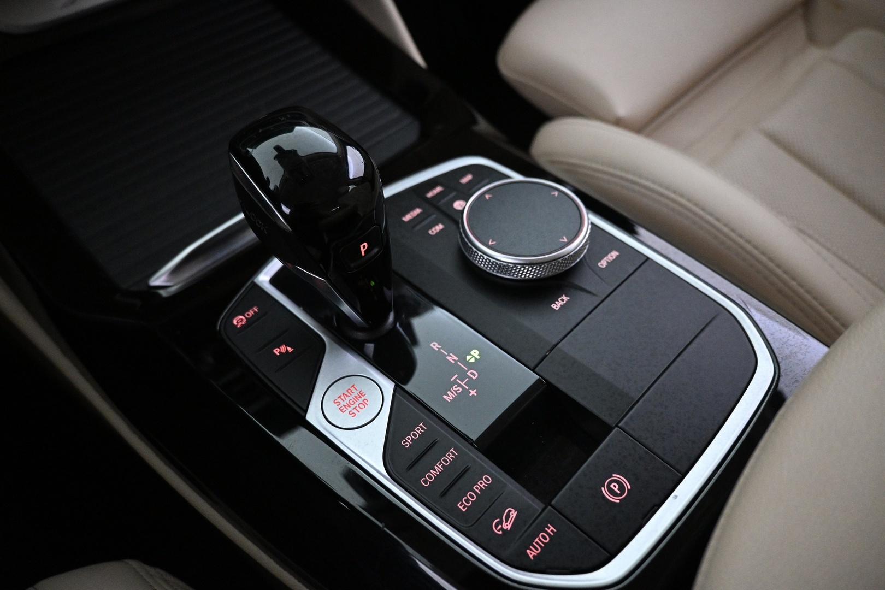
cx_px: 442
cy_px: 295
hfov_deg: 73.7
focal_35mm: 24
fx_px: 590
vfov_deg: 53.1
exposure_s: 1/60
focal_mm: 16
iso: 4000
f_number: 3.5
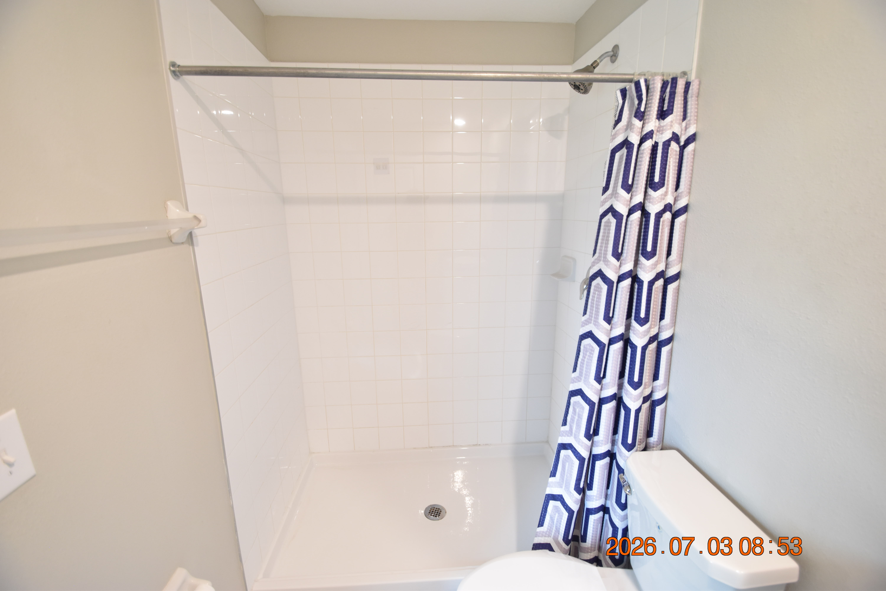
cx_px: 443
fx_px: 369
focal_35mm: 15
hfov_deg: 100.4
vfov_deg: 77.3
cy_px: 296
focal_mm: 10
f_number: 3.5
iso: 800
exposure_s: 1/20
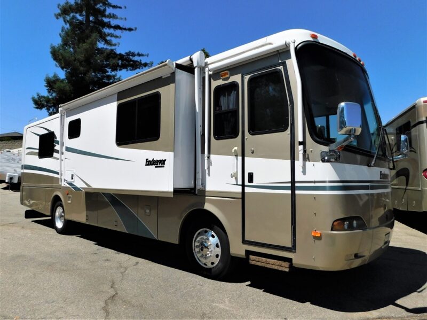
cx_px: 214
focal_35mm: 23
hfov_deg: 74.0
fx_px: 284
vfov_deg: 58.8
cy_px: 160
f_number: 6
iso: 125
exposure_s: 1/800
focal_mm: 4
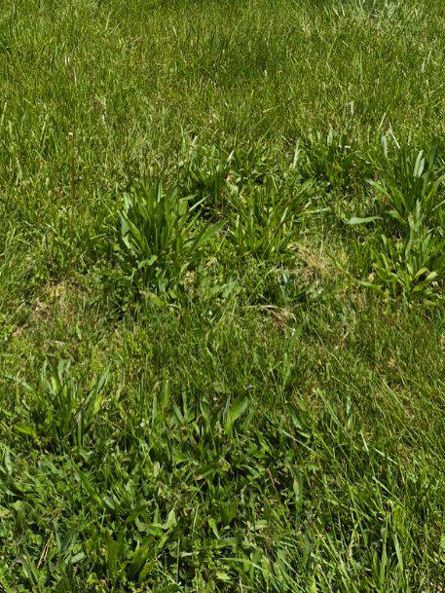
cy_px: -142
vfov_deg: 28.4
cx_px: 166
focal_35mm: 58
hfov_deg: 25.2
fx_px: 994
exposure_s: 1/3040
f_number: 1.8
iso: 25
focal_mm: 5.4
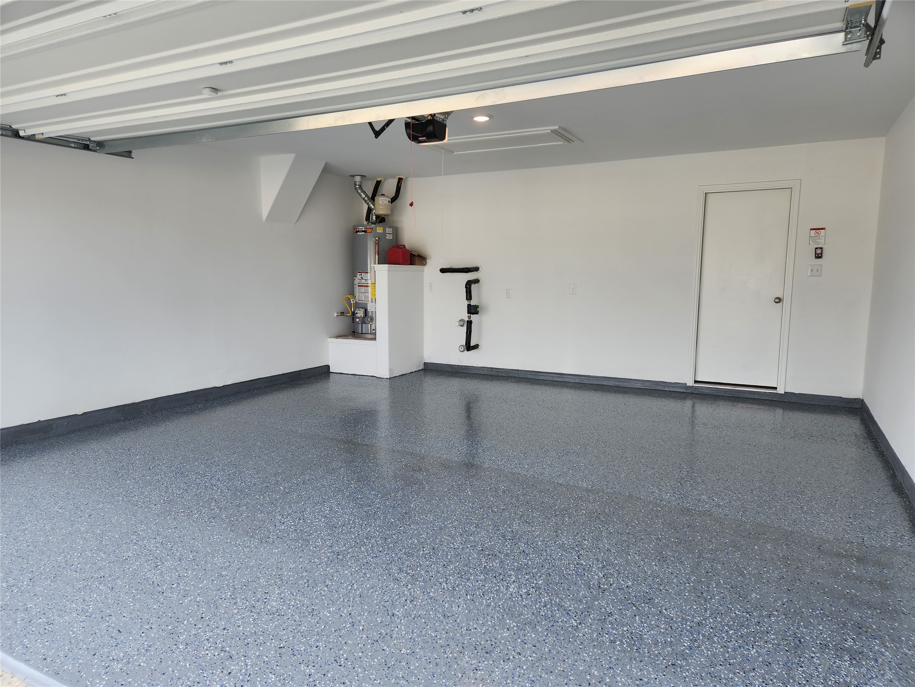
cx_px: 458
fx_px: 608
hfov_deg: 73.9
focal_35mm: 23
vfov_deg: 58.9
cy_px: 344
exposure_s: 1/252
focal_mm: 5.4
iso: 20
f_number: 1.8
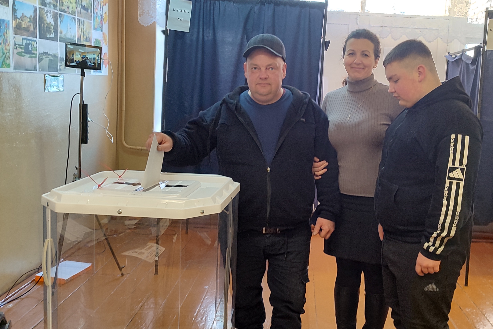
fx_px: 548
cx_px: 327
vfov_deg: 33.4
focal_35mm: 40
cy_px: 156
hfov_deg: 47.7
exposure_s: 1/25
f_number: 1.89
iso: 198
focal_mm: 5.95
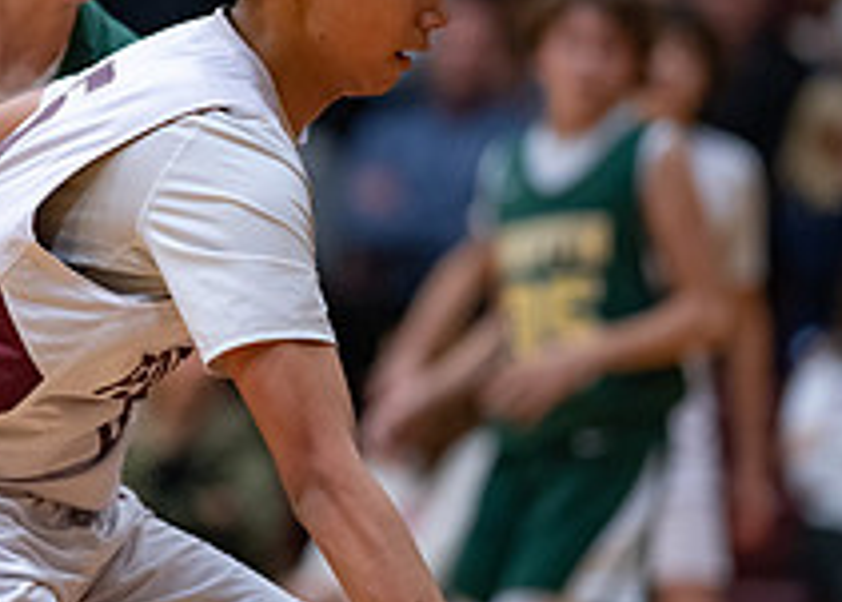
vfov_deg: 3.7
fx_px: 9284
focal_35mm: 388
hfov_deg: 5.2
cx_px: 136
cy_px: 167
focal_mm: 135
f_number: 1.8
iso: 1250
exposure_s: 1/1000
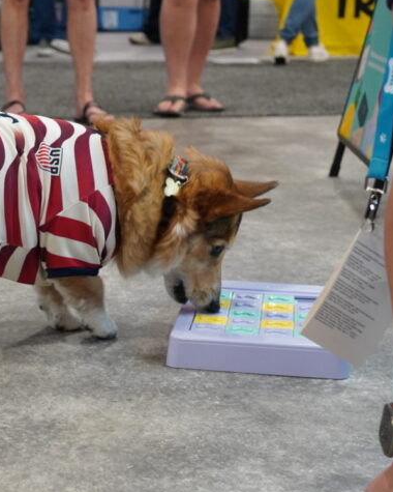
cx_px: 10
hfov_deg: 18.3
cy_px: 344
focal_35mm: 82
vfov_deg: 23.1
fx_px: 1192
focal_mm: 27
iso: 1600
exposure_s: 1/160
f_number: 3.5
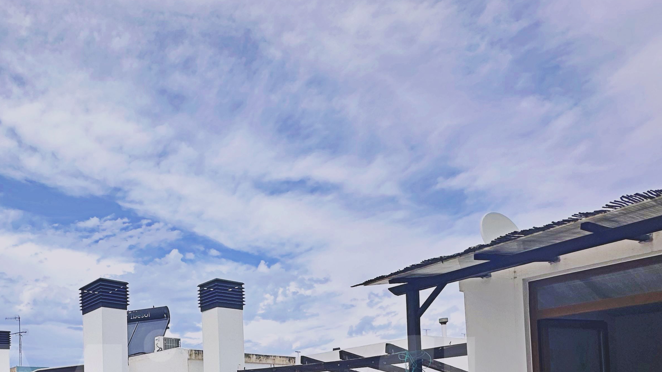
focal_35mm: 26
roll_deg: +1.6
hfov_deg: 65.5
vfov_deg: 37.7
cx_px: 133
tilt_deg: +1.4
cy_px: 401
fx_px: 456
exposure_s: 1/4292
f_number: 2.2
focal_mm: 2.22
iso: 50
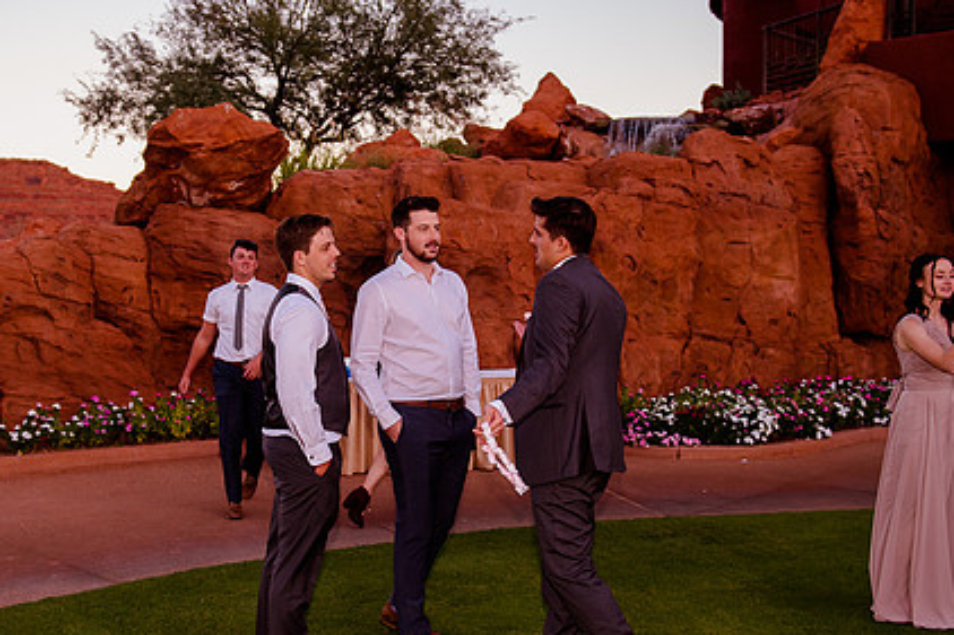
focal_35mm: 48
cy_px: 338
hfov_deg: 41.1
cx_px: 416
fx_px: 1271
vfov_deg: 28.0
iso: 640
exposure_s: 1/320
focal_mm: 32
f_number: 3.2
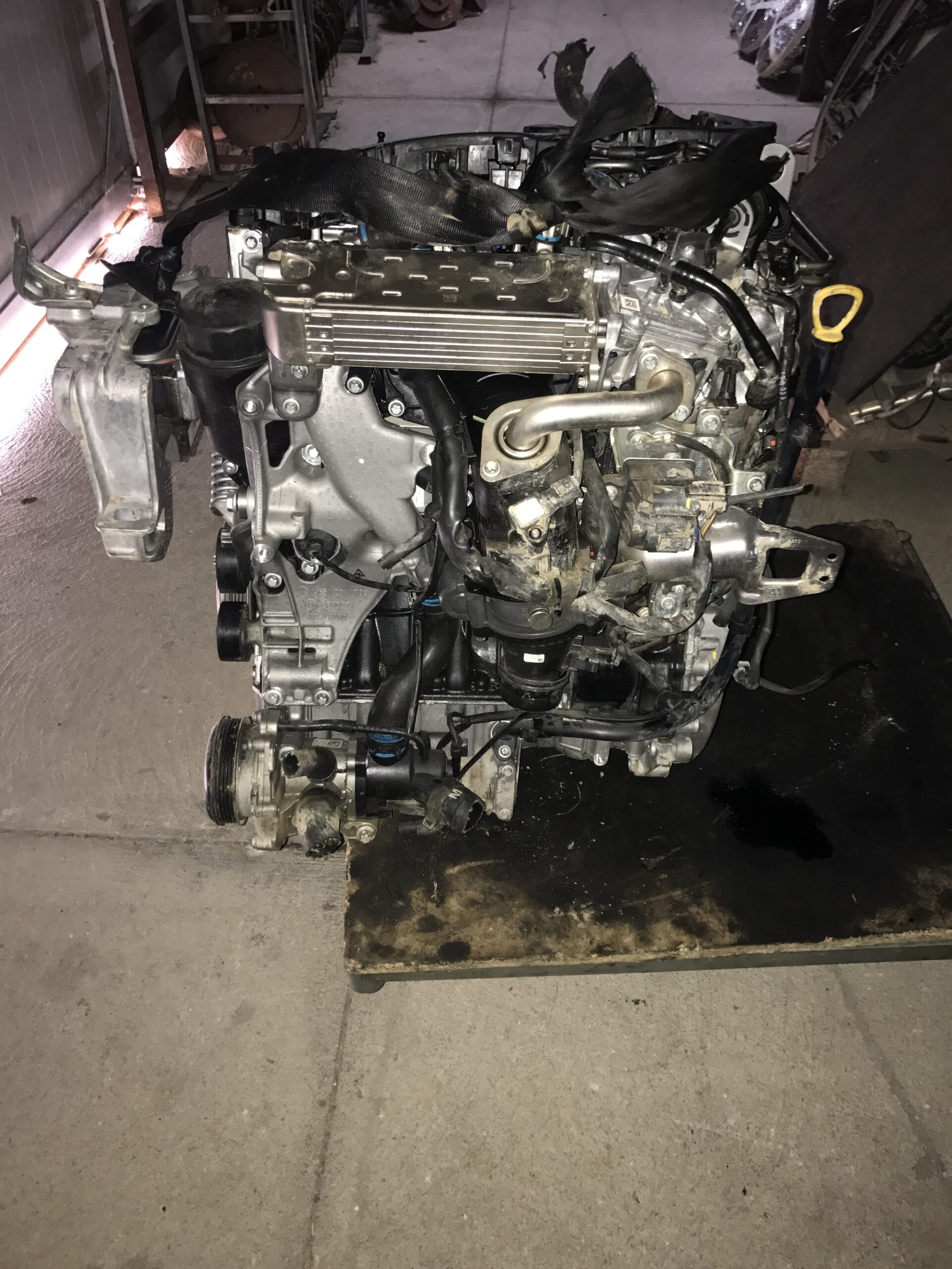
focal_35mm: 28
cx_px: 476
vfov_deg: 63.4
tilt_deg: -41.8
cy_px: 634
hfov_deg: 49.7
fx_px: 1027
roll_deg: -0.7
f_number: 1.8
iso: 64
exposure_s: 1/17
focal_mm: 3.99
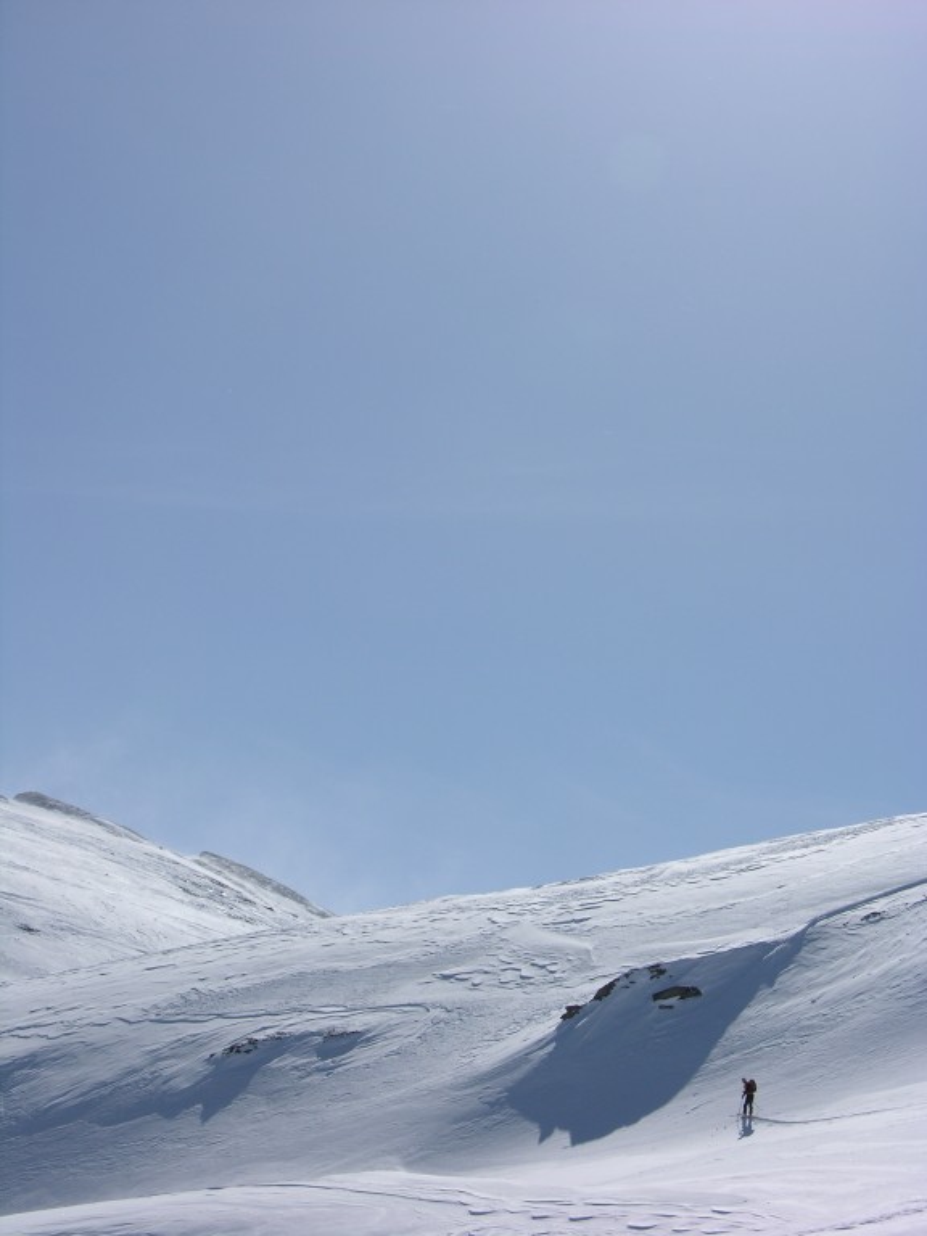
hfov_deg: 18.9
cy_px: 618
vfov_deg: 25.0
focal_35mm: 78
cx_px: 464
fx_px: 2785
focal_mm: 19.9
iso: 50
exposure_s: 1/466
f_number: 7.6
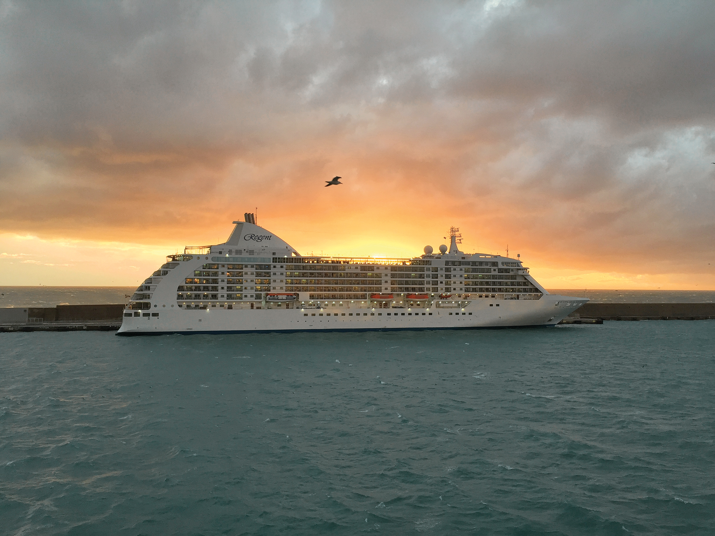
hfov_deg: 61.7
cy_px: 268
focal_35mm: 29
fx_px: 599
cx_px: 358
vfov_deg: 48.2
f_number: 2.2
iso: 50
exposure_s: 1/100
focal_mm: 4.15
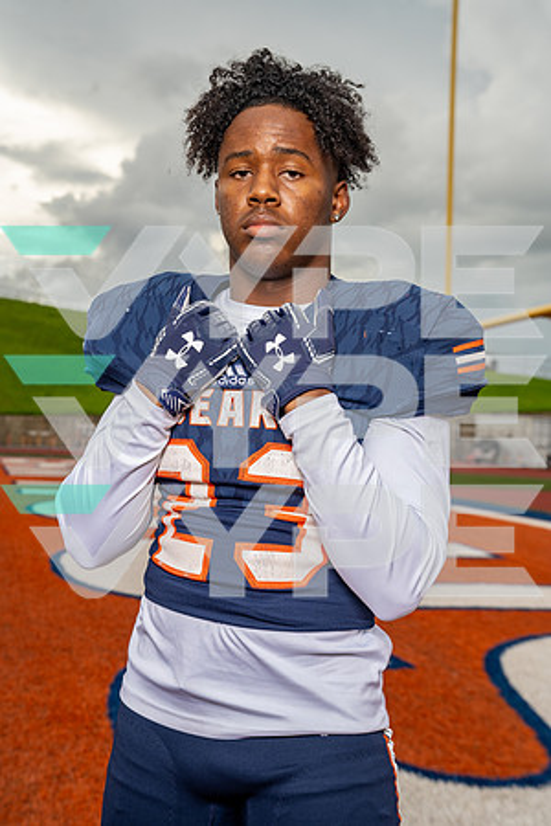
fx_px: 1010
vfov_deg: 44.5
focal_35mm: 44
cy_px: 413
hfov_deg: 30.5
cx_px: 276
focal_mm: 44
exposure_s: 1/250
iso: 100
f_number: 5.6
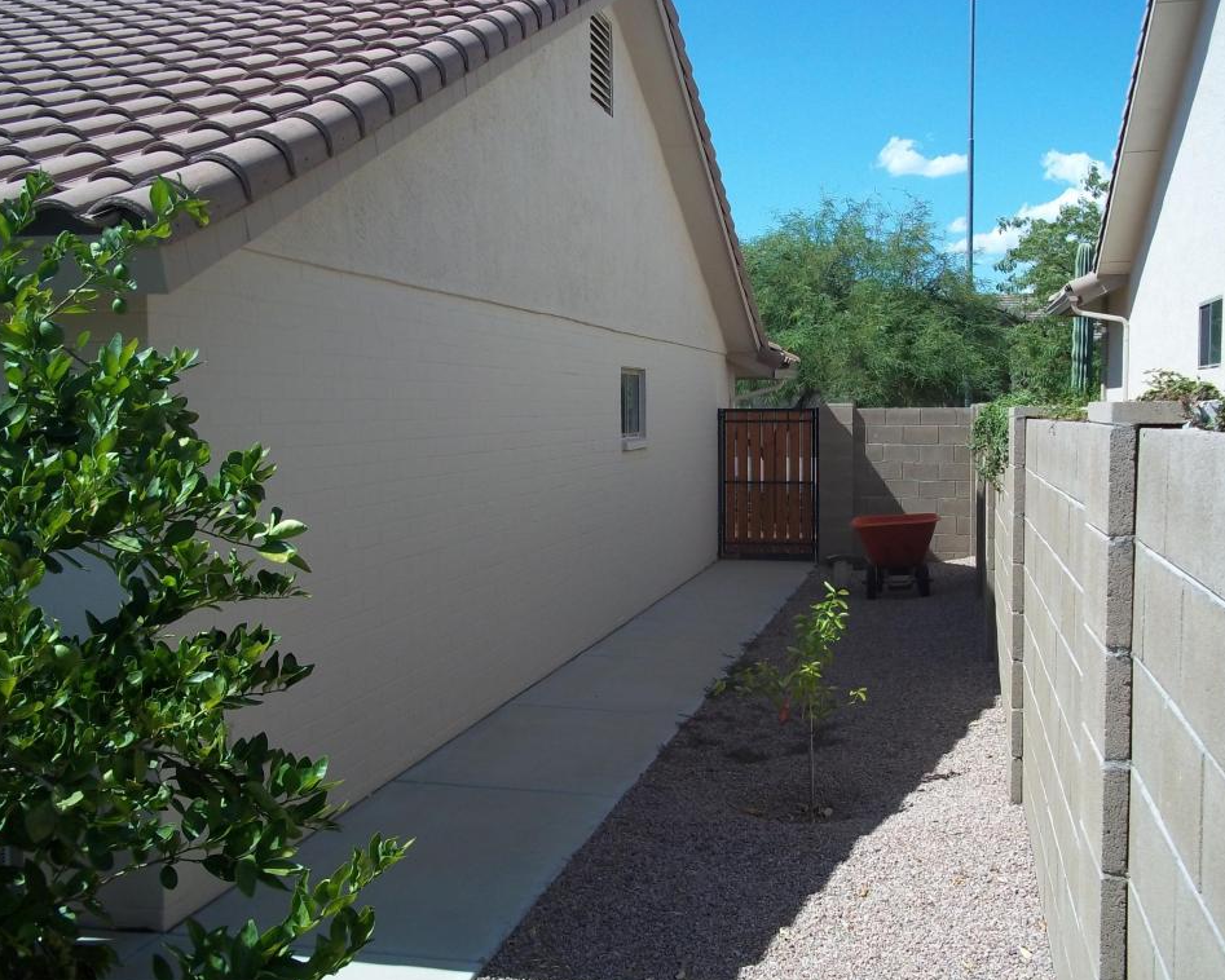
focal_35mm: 38
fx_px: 1378
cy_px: 491
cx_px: 613
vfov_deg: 39.2
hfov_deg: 47.9
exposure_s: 1/160
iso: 80
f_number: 8
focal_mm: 6.5
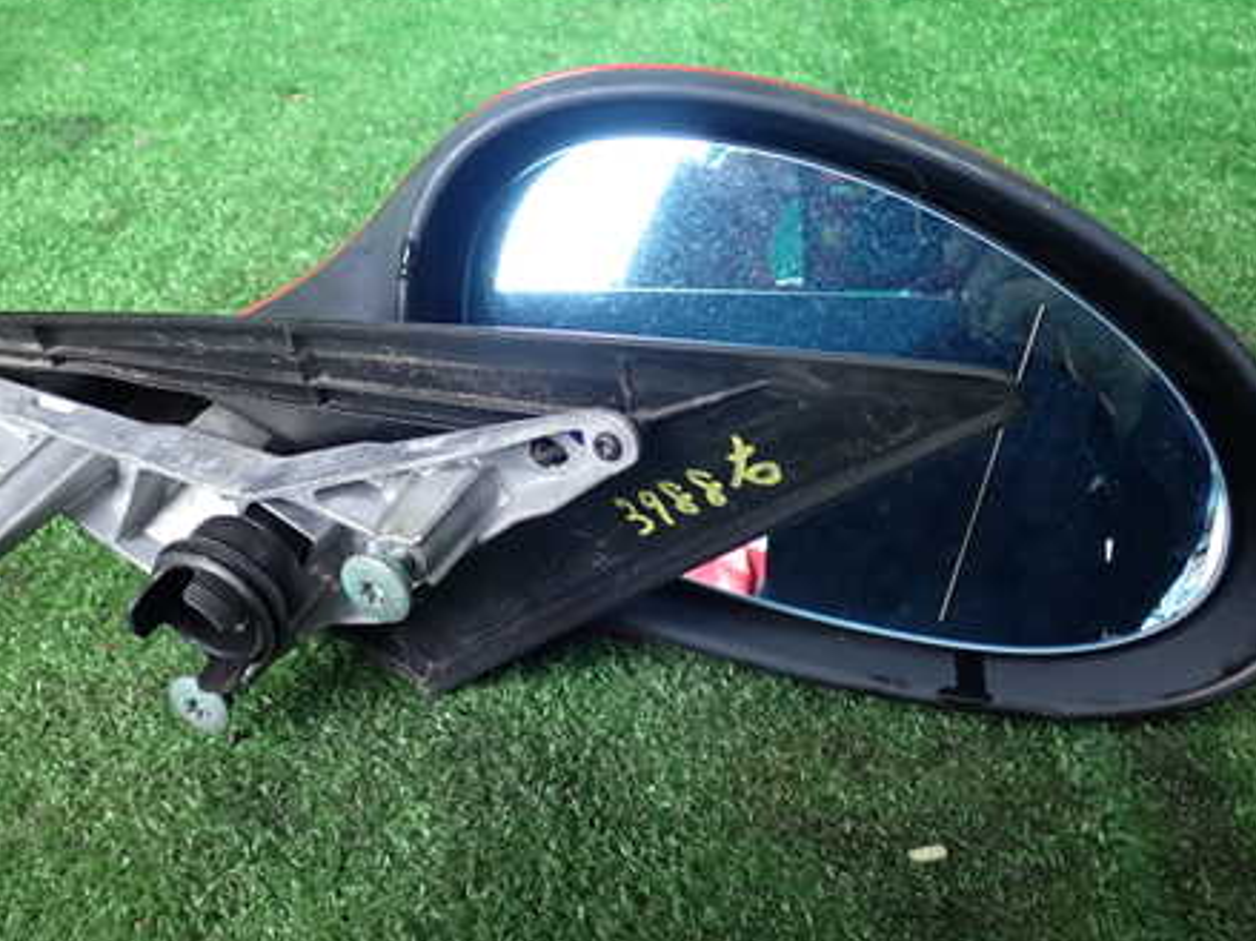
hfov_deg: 45.7
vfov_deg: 35.0
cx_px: 581
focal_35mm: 41
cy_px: 395
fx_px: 1487
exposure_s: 1/50
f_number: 2.3
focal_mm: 5.4
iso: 200
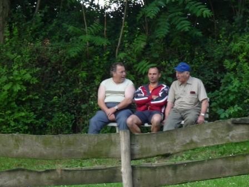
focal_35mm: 258
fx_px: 1856
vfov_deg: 5.8
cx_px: 124
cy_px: 94
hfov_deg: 7.7
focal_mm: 26
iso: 100
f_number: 3.7
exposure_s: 1/125
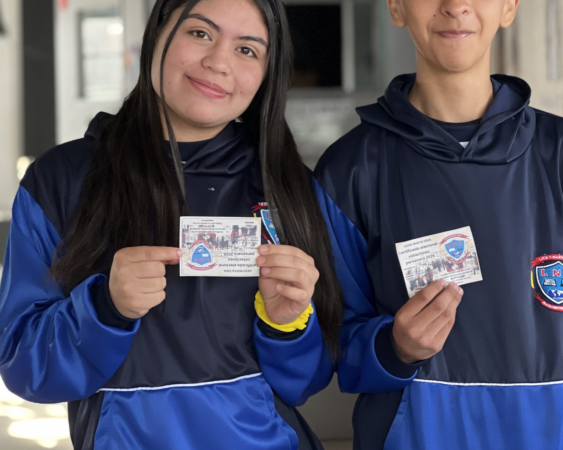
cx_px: 322
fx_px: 1833
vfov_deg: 14.0
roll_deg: +1.4
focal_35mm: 110
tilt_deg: -2.3
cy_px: 172
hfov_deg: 17.5
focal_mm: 9
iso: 250
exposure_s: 1/65
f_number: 2.8
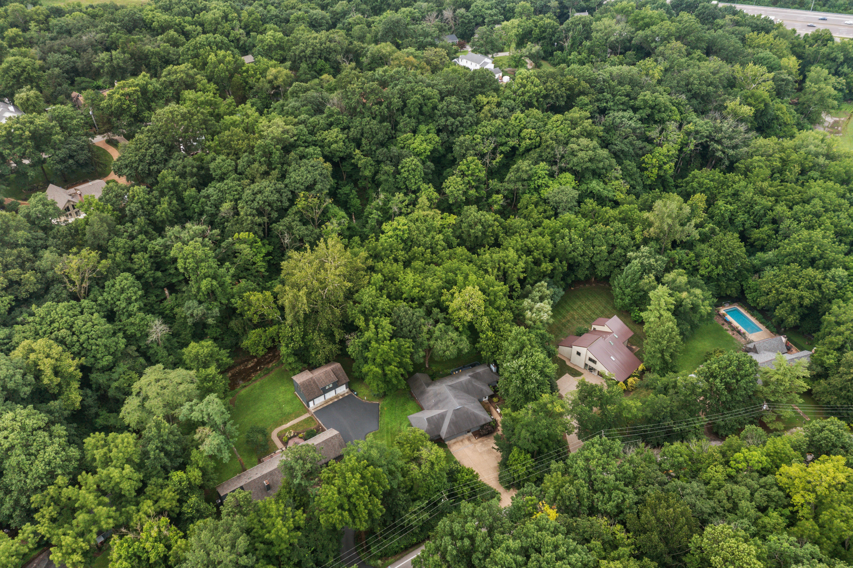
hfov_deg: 65.5
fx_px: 663
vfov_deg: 46.4
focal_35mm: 28
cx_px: 426
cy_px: 284
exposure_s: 1/120
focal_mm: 10.26
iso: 100
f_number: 5
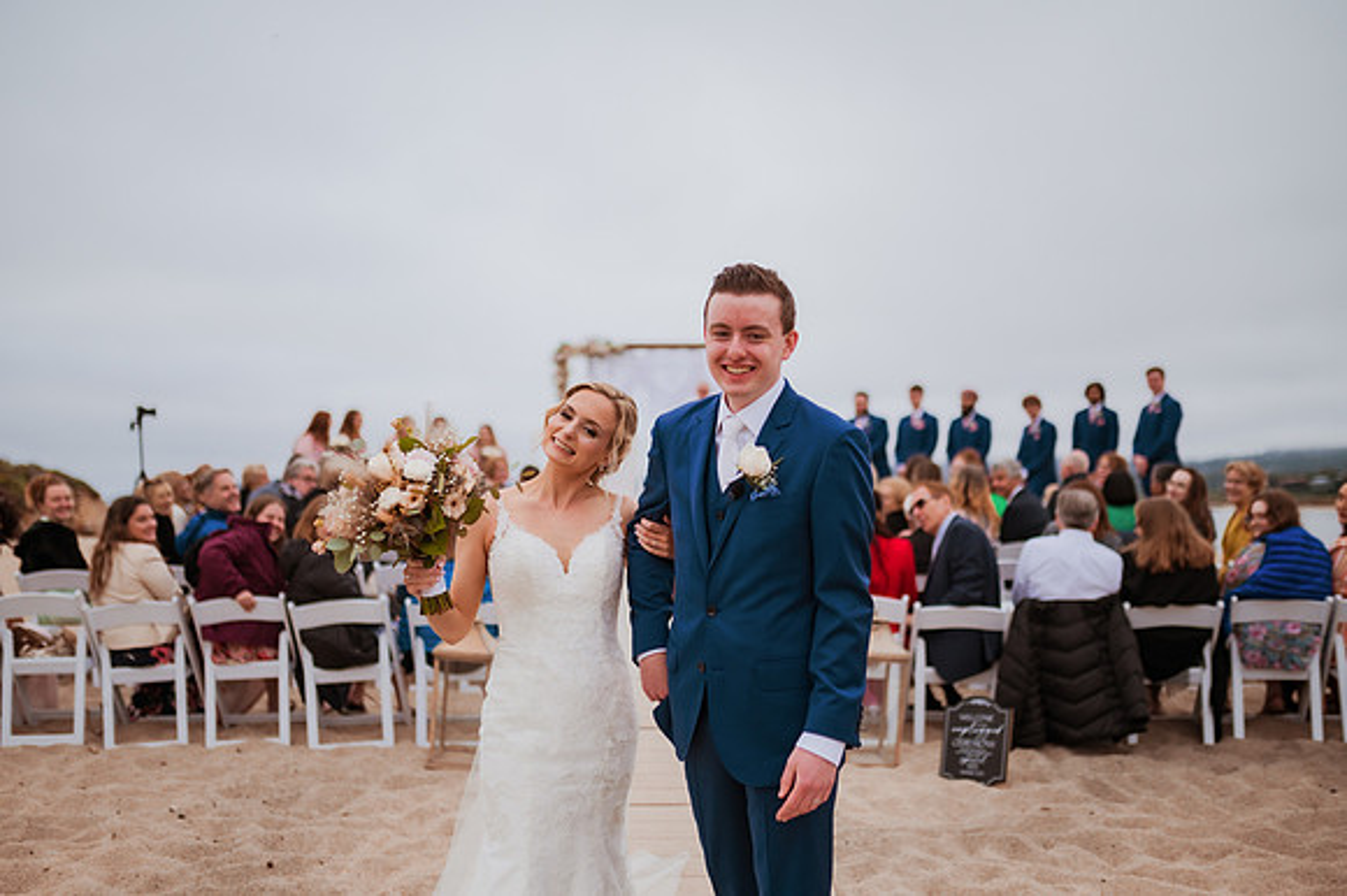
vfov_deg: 36.3
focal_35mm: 37
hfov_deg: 52.4
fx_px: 1368
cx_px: 676
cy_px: 448
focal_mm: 35
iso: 500
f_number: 1.6
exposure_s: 1/4000
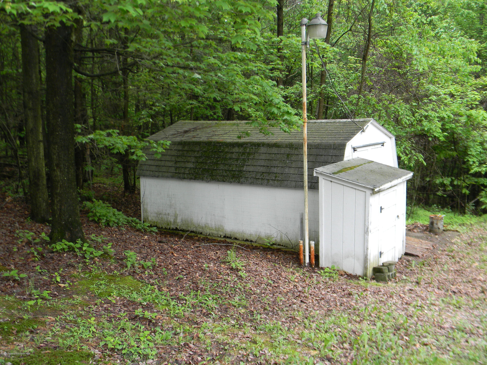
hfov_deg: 51.4
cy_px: 182
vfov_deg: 39.7
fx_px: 506
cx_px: 244
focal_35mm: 36
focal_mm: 6.4
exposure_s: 1/81.3
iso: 112
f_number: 3.7
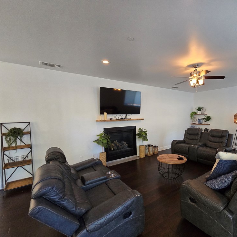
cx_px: 162
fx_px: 124
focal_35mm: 16
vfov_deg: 87.4
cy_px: 123
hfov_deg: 83.8
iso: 400
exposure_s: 1/60
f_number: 2.2
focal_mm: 2.2
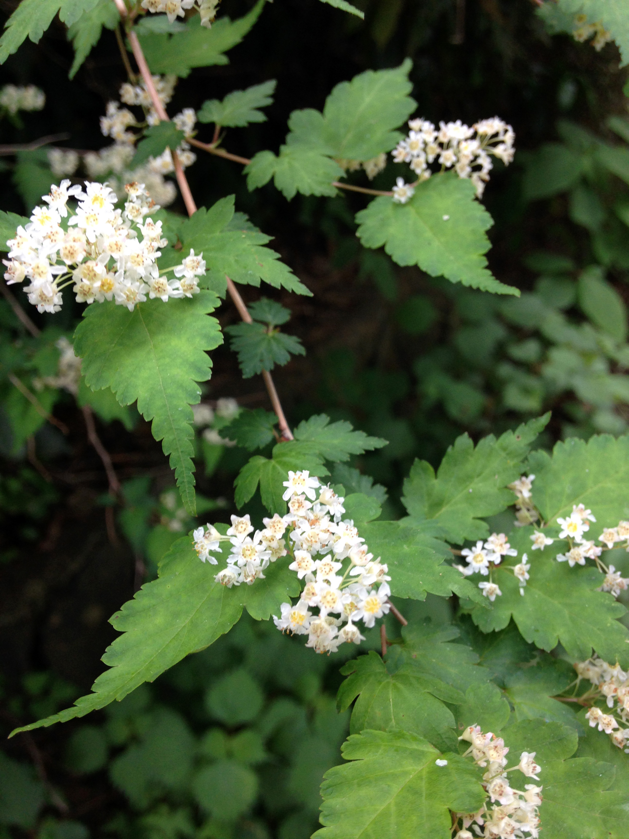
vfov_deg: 55.4
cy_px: 420
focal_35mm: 33
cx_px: 314
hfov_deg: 42.9
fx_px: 800
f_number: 2.4
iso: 80
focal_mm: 4.12
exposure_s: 1/120
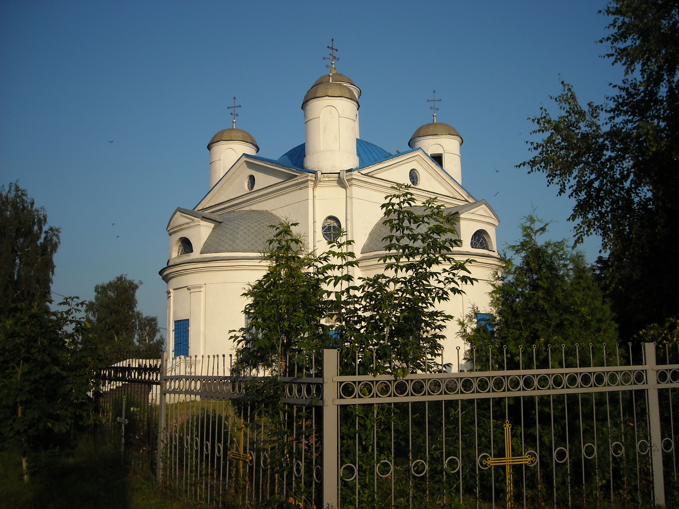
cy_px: 254
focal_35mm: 35
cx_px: 340
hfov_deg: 52.6
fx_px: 687
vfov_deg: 40.7
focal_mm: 5.7
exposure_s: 1/384
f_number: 5.6
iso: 64
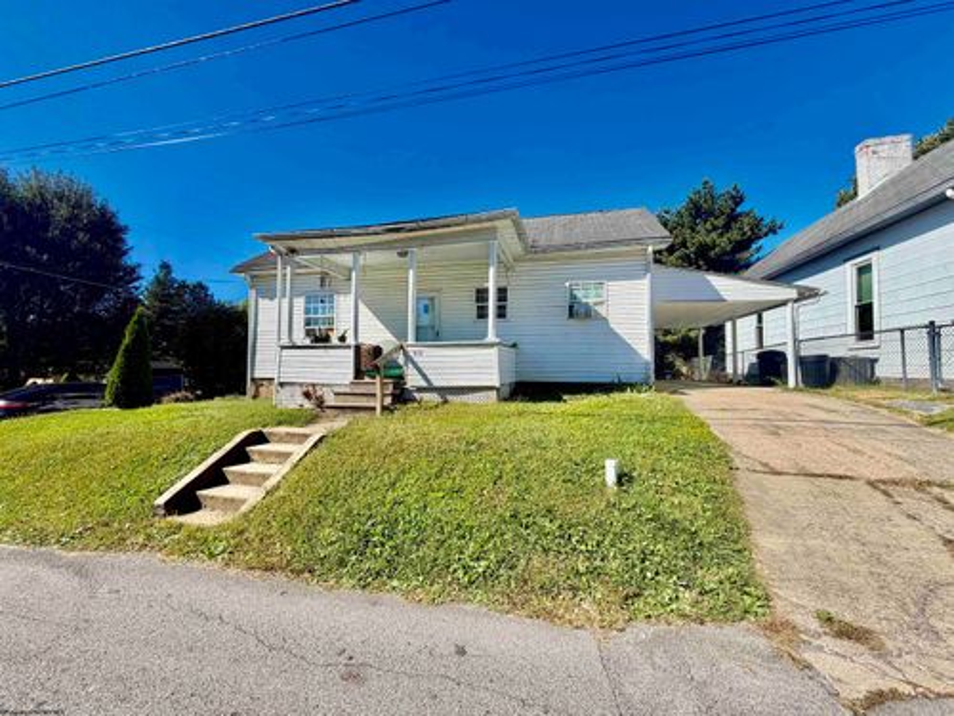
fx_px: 386
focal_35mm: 14
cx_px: 477
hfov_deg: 102.1
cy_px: 358
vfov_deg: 85.7
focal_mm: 2.22
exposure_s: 1/770
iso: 25
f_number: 2.2
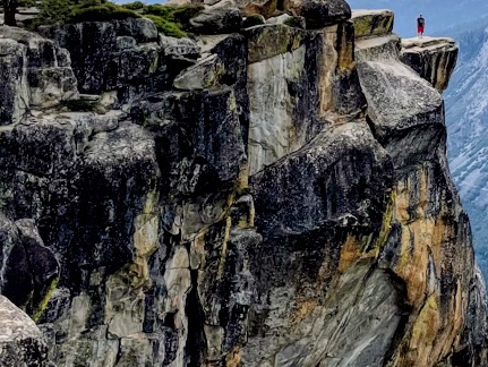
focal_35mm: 79
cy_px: 15
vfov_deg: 18.3
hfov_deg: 23.9
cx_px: 456
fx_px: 1115
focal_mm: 4.2
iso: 32
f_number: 1.6
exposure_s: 1/4831
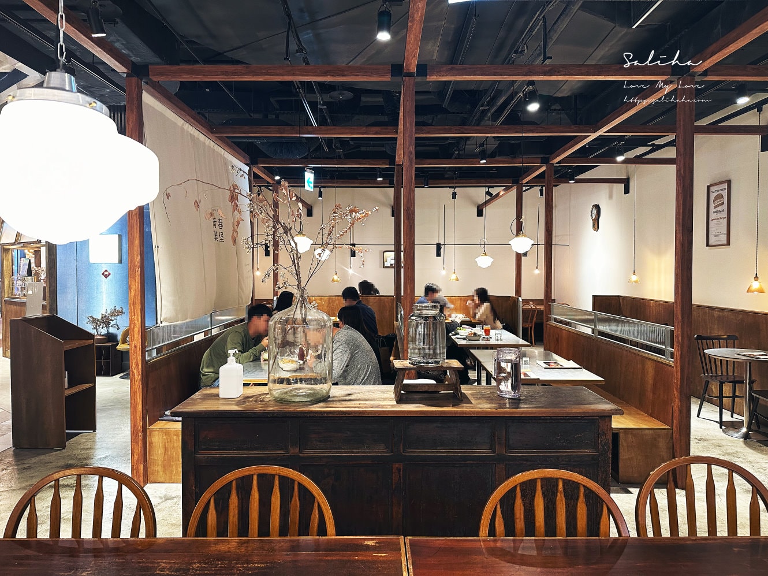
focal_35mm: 24
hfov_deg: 71.6
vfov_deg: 56.8
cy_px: 288
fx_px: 532
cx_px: 384
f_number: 1.78
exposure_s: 1/60
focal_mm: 6.86
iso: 250
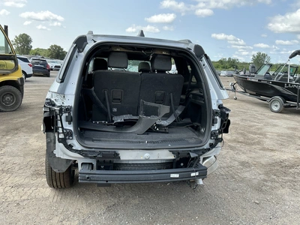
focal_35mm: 28
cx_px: 150
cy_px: 112
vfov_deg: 49.7
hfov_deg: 63.4
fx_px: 243
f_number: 1.8
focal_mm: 3
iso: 25
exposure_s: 1/627
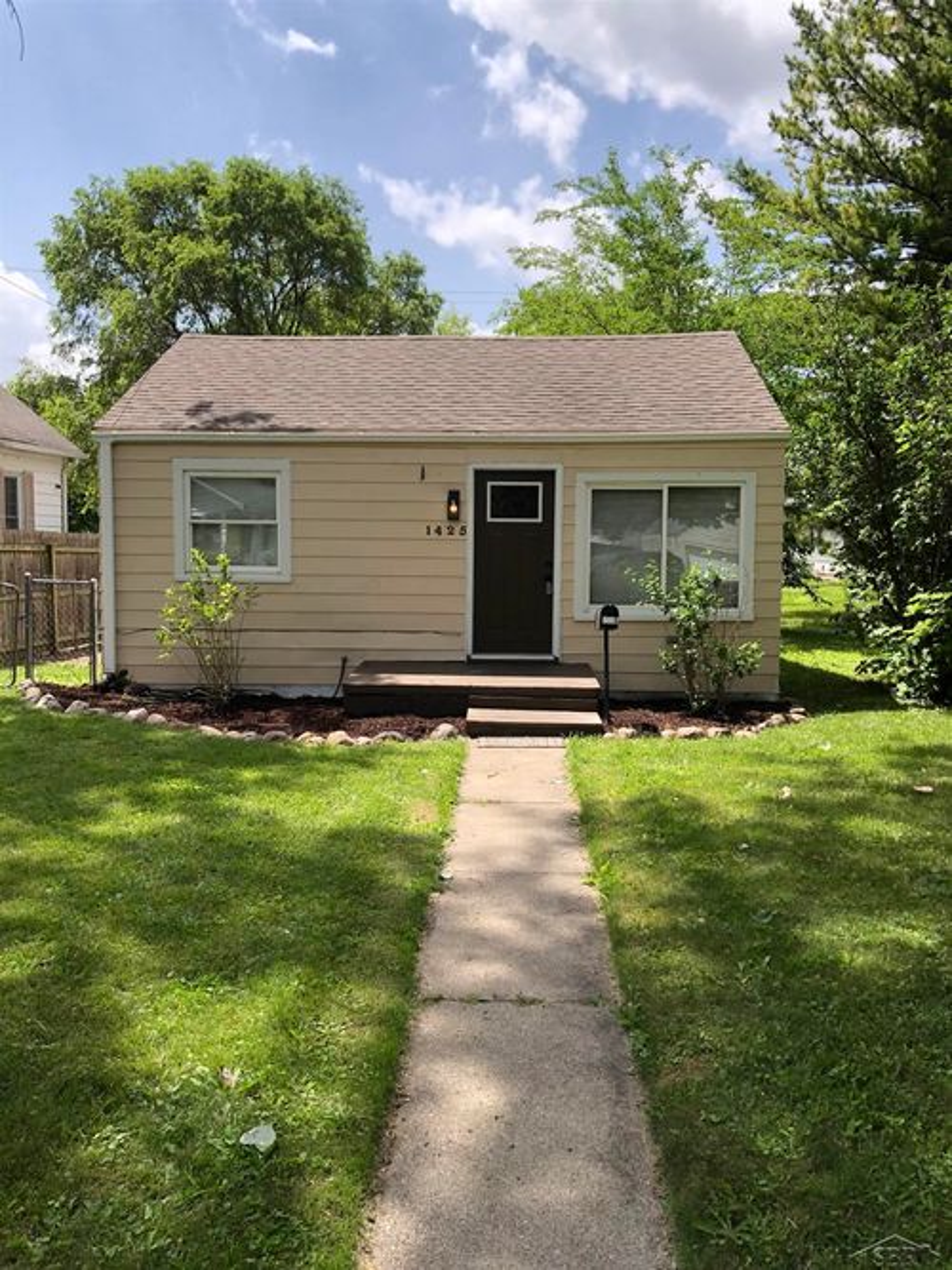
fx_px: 1027
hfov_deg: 49.7
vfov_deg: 63.5
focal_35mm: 28
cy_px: 635
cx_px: 476
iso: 20
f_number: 1.8
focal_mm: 3.99
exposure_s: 1/1066
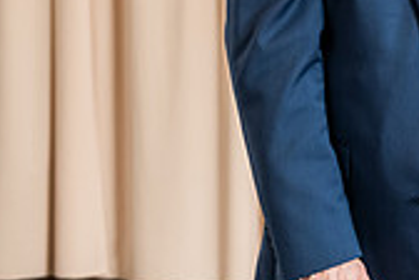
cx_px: 673
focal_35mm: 190
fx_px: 2211
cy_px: -46
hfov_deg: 10.4
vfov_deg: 7.2
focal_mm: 55
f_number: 4.5
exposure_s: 1/200
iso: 1600
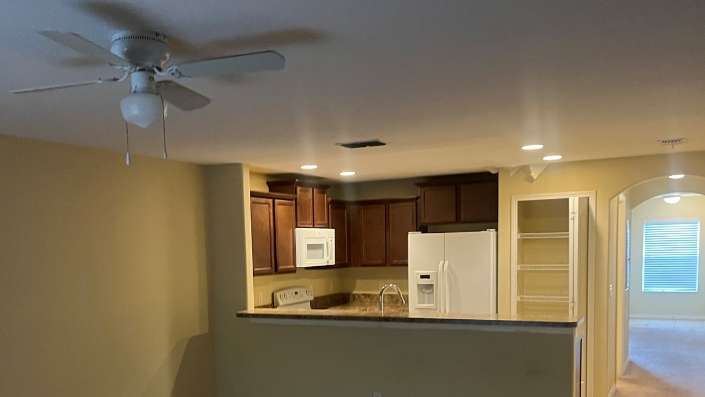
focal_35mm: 37
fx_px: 692
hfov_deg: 53.9
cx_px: 307
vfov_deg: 31.3
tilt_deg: -5.7
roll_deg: +1.8
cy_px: 308
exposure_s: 1/60
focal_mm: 5.1
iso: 500
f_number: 1.6
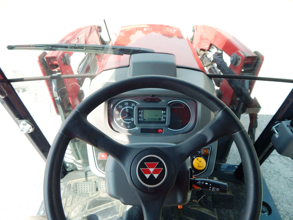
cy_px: 110
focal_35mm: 22
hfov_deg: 76.4
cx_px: 146
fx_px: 186
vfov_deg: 61.1
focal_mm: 4
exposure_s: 1/320
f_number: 3
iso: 125
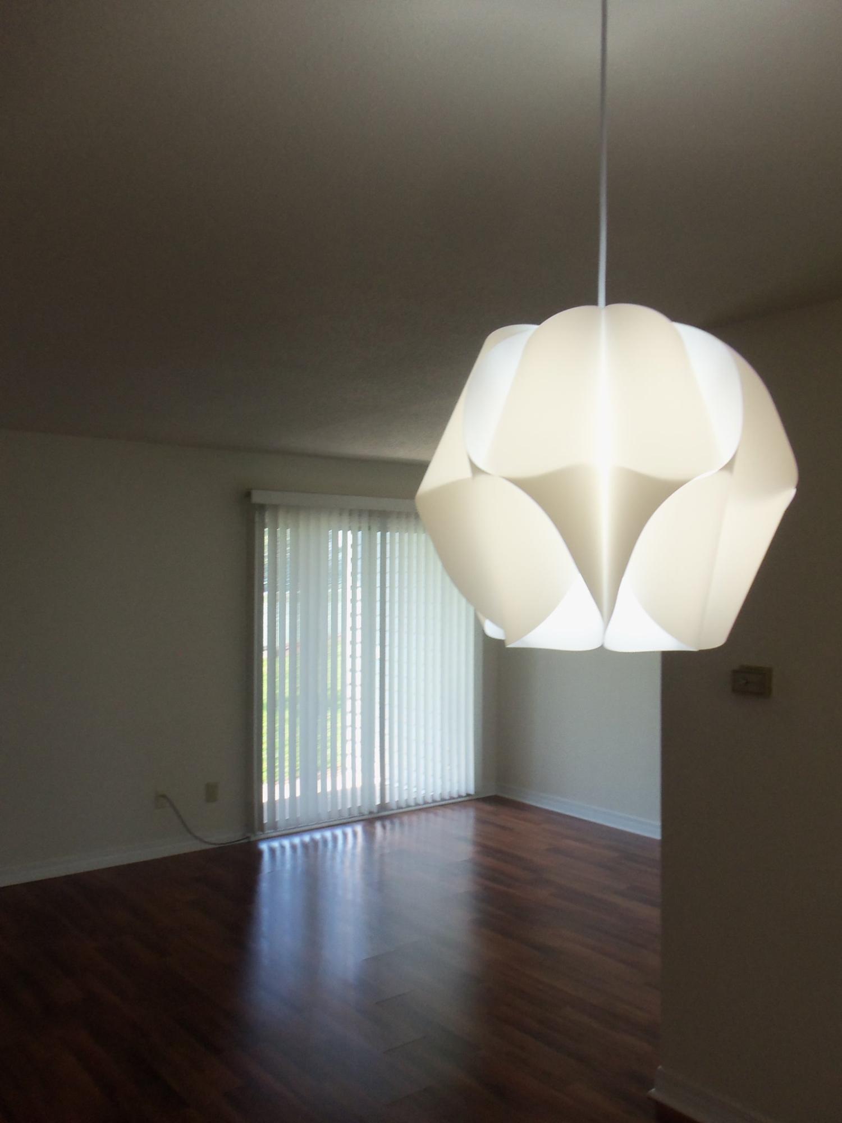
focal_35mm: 28
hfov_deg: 49.7
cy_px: 562
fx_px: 908
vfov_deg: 63.4
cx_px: 421
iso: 125
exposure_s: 1/60
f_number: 3.3
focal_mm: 5.1
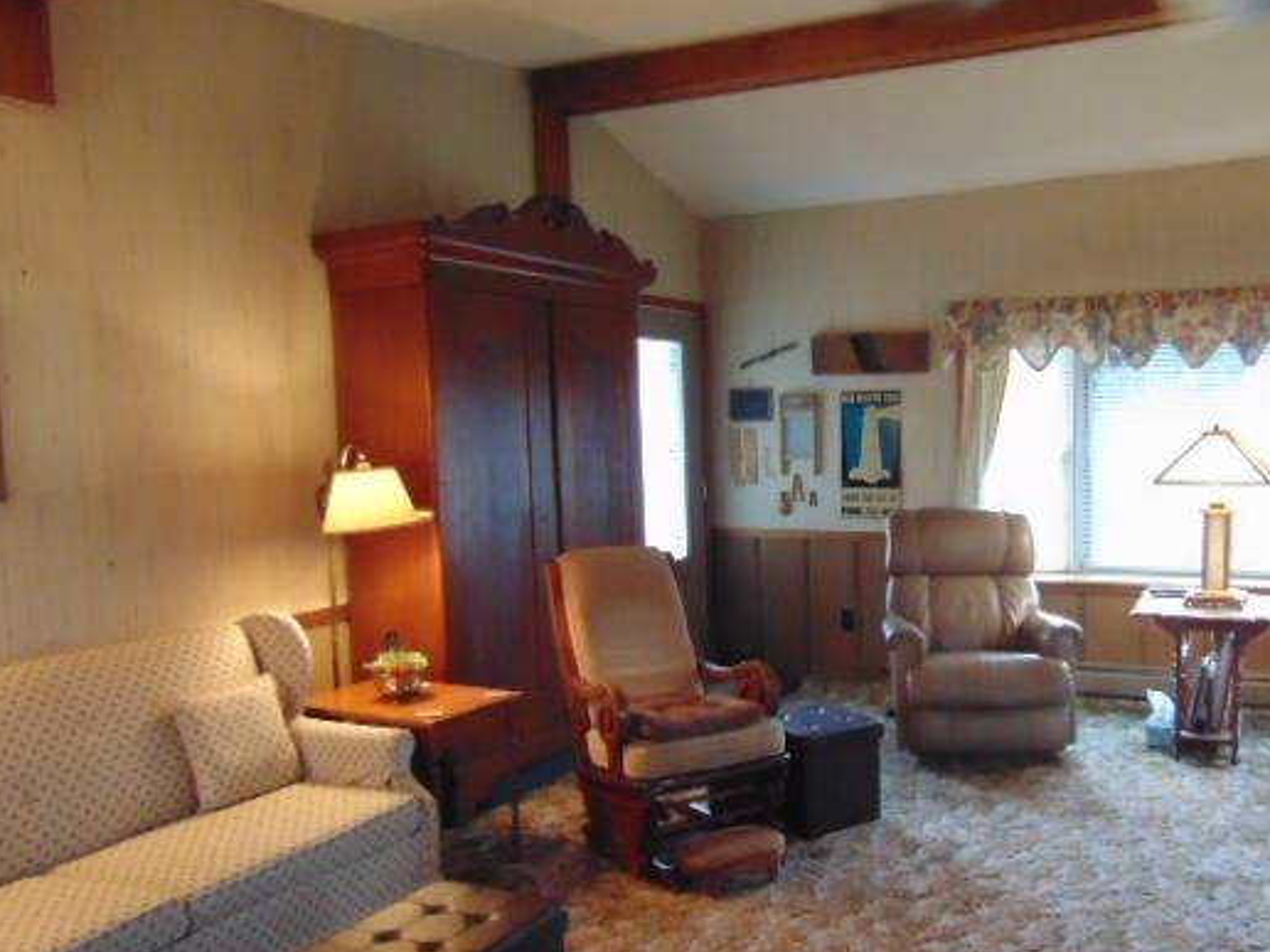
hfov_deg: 57.8
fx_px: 1137
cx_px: 768
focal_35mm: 31
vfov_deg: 45.4
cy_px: 526
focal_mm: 4.5
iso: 640
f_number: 3
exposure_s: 1/25
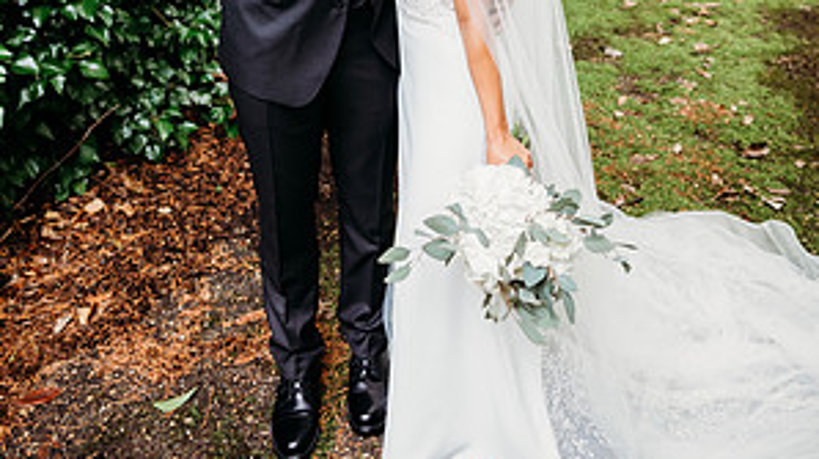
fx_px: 824
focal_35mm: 38
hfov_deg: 52.8
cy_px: -91
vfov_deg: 27.4
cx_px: 410
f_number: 2.5
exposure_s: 1/160
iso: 250
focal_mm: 24
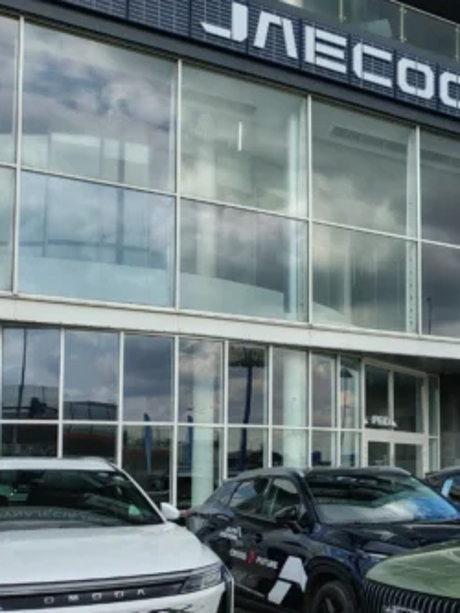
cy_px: 401
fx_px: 850
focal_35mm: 48
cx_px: 489
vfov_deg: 39.2
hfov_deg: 28.0
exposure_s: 1/848
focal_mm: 4.71
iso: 145
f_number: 1.7
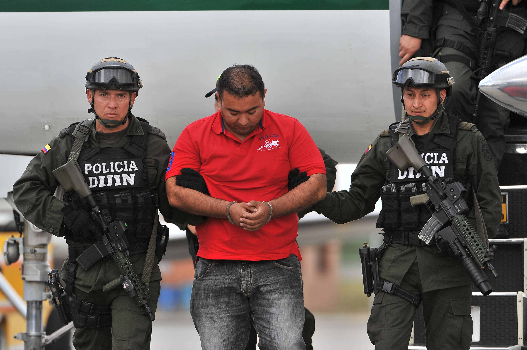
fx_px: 6378
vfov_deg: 3.1
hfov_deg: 4.7
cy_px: 161
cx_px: 245
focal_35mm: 436
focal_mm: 400
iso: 250
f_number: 5
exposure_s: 1/500
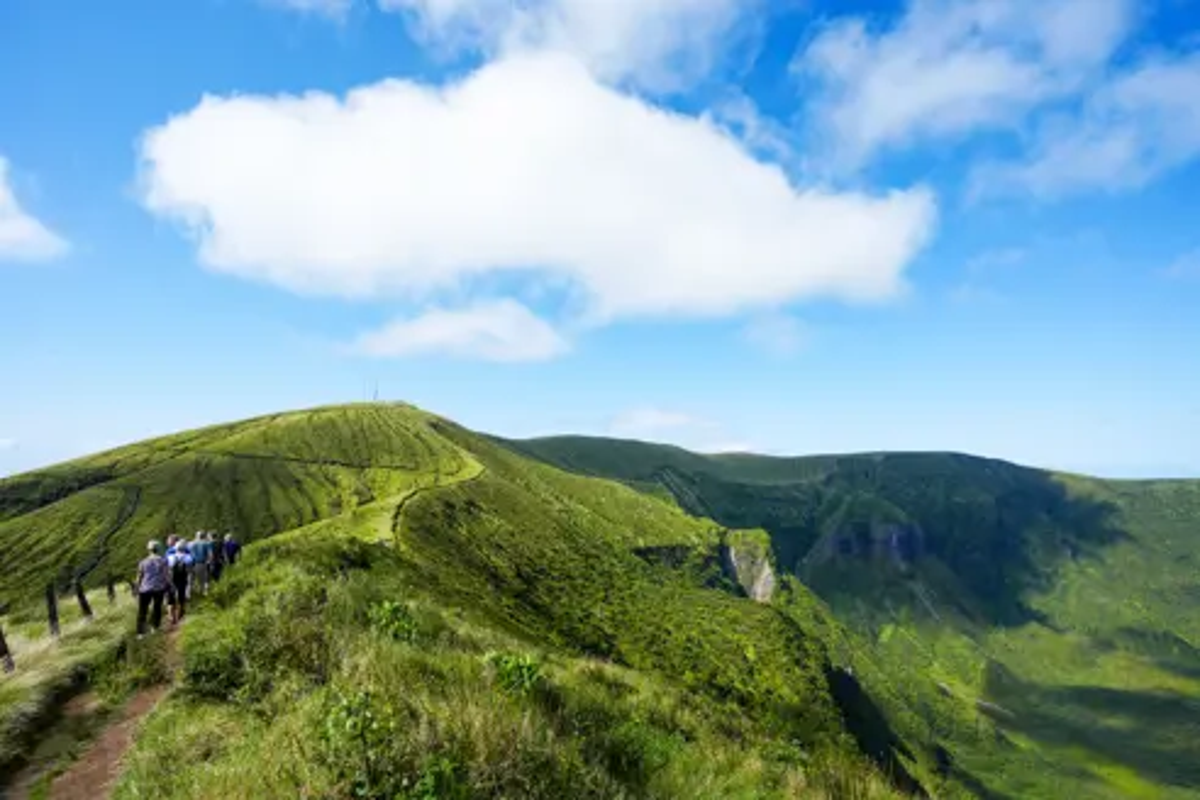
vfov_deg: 73.7
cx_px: 600
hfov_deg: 96.7
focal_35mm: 16
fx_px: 533
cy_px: 400
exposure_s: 1/160
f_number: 10
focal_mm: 16
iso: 100
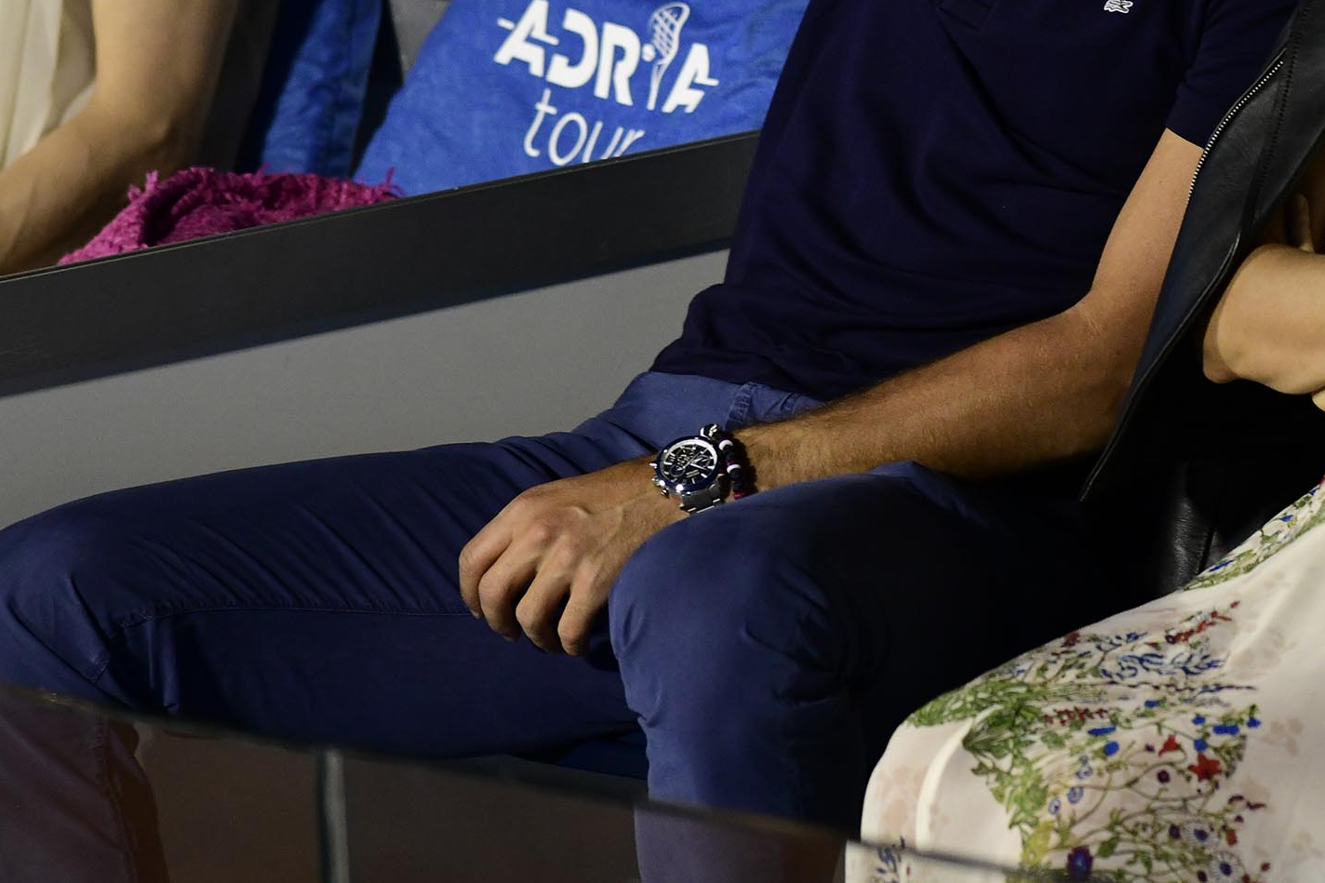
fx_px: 23257
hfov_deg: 3.3
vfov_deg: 2.2
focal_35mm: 632
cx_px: 1267
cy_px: 79
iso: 2000
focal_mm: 300
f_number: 3.5
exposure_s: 1/640
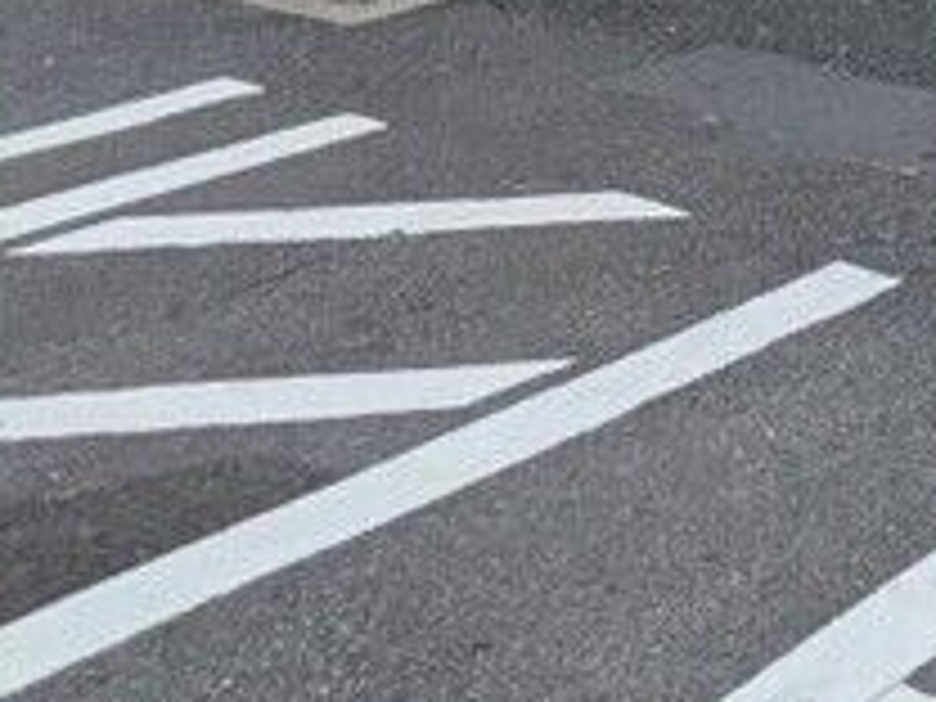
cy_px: -670
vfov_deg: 14.5
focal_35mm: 86
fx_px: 2325
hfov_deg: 20.8
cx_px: 1210
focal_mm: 1.83
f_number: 2.2
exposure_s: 1/3704
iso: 47
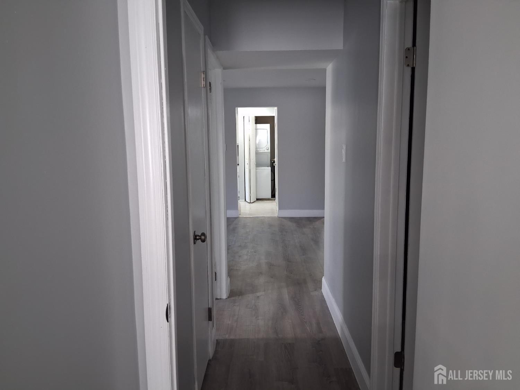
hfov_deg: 67.3
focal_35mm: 26
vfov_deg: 53.1
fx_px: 391
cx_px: 260
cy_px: 195
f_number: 1.8
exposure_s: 1/60
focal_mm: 3.98
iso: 500
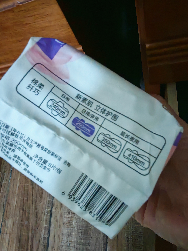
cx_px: 94
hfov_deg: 51.4
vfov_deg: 65.3
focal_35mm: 27
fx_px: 196
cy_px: 126
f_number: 2.2
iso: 1600
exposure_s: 1/25
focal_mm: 1.96
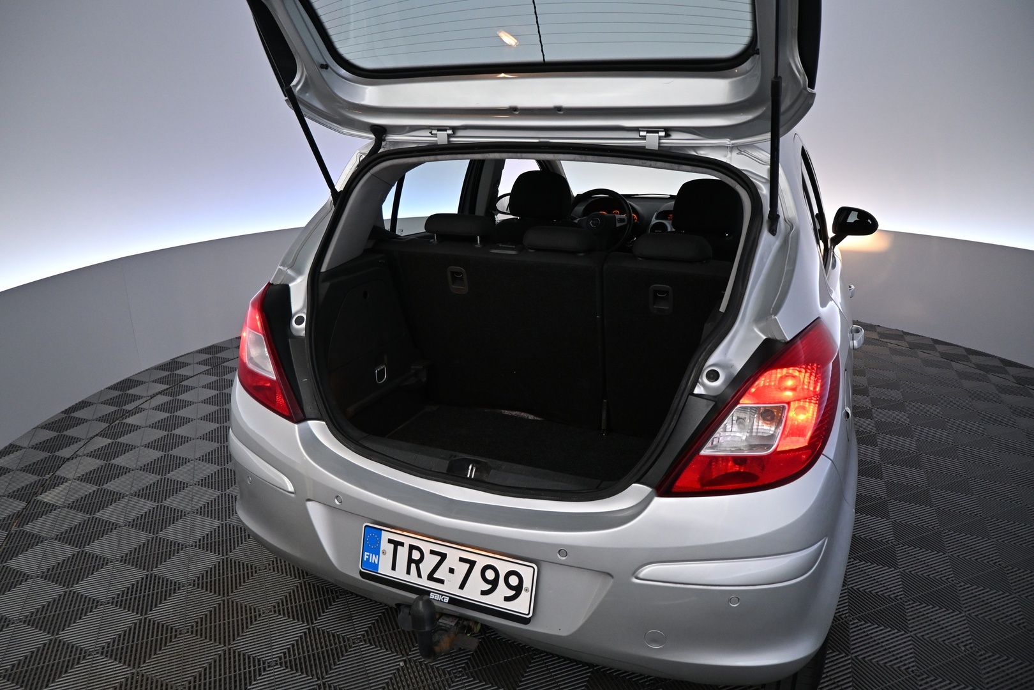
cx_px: 517
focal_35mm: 24
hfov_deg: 73.7
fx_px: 689
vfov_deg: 53.1
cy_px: 345
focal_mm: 16
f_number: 3.5
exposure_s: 1/125
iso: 800
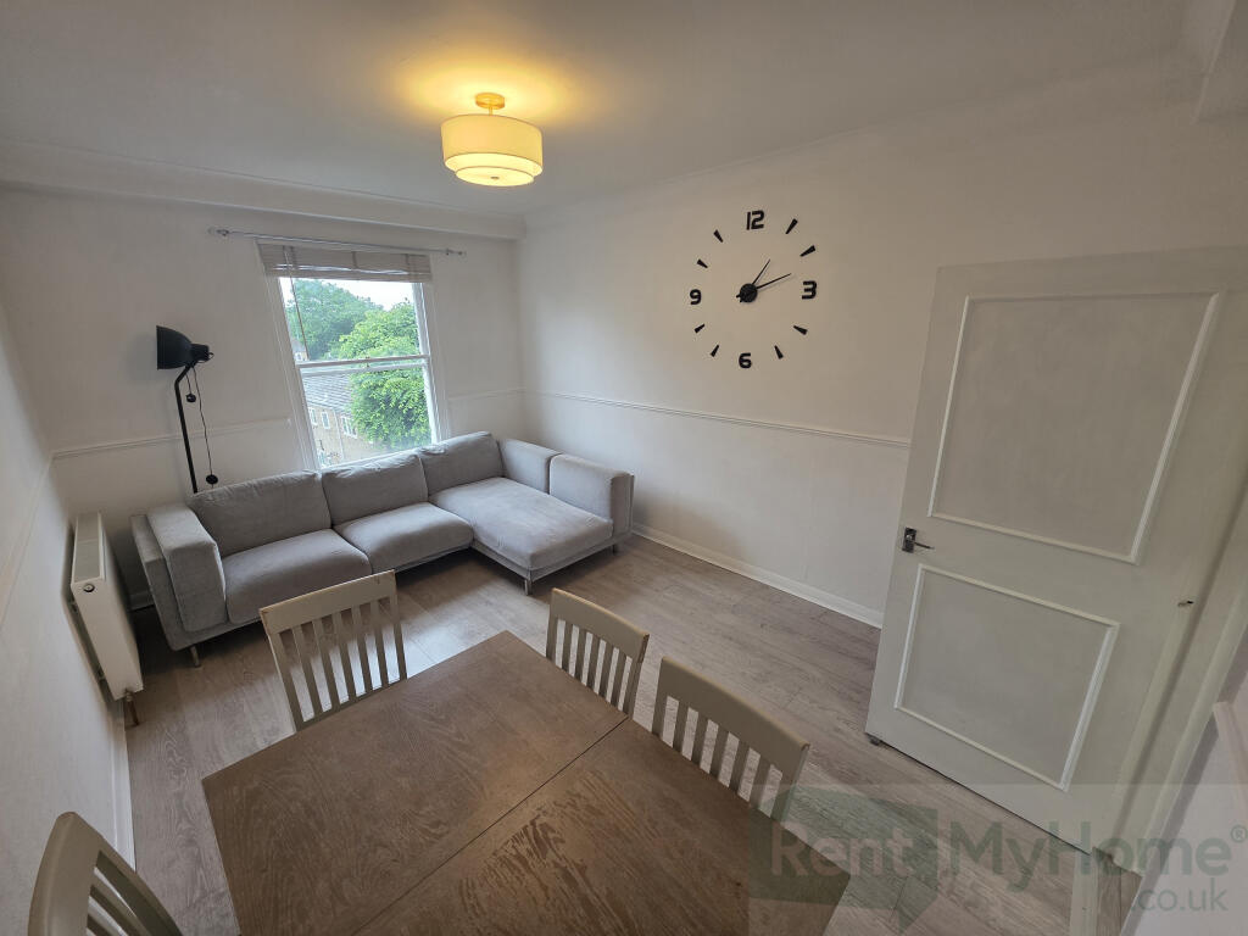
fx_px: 469
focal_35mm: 13
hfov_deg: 106.2
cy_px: 468
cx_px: 624
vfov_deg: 89.9
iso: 125
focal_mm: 2.2
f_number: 1.9
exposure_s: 1/100
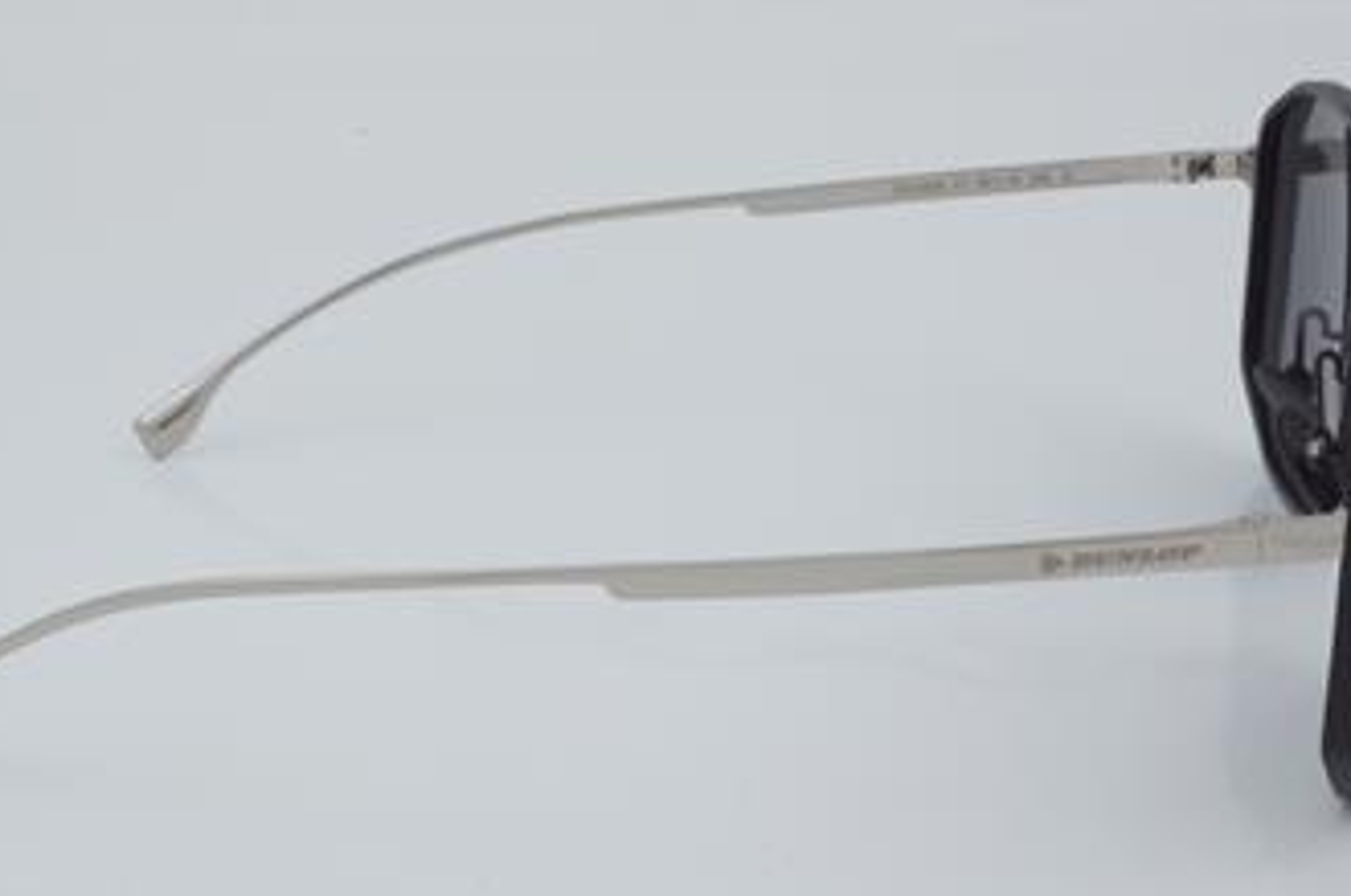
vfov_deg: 15.0
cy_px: 438
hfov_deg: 22.4
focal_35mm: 91
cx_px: 663
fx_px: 3410
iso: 100
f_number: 32
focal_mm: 50
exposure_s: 1/3
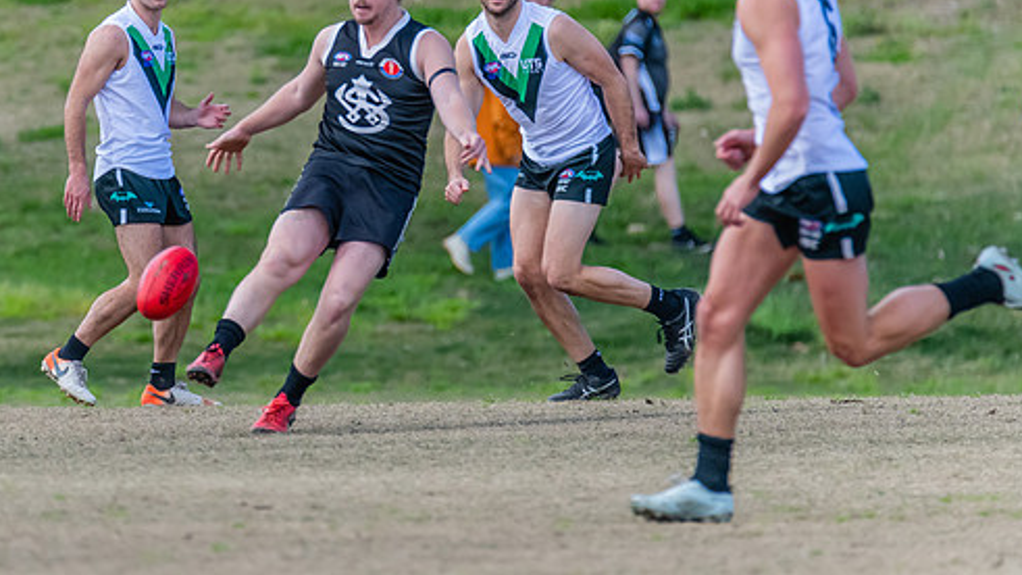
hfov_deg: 2.4
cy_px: 111
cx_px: 247
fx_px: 23925
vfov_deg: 1.4
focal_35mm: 883
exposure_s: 1/1600
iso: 1800
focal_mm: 500
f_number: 6.3
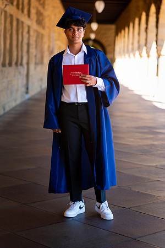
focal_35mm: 85
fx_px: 584
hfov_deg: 16.1
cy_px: 124
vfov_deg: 23.9
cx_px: 82
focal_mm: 85
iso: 64
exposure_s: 1/200
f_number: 2.8
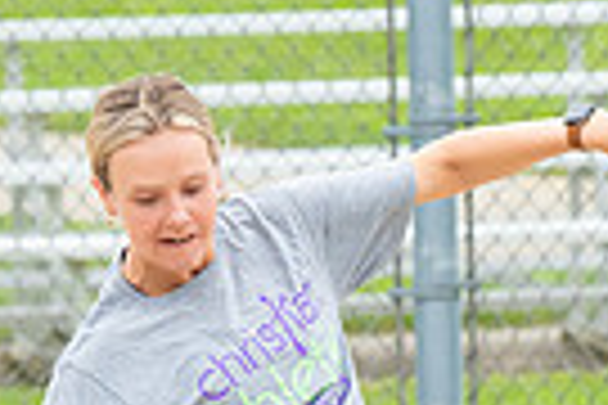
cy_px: 686
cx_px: 252
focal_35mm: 667
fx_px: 11264
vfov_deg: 2.1
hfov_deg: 3.1
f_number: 5.6
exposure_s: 1/1000
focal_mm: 155
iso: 1250
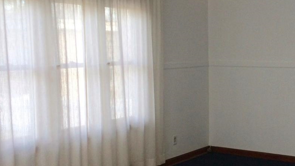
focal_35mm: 60
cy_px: 101
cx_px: 230
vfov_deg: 20.0
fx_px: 469
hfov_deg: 34.0
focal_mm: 4.15
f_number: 2.2
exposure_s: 1/30
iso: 50
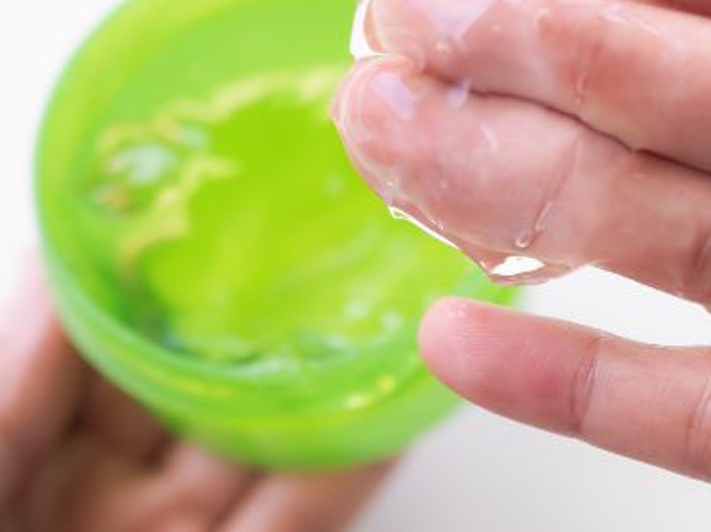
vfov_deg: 14.9
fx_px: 2032
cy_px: 292
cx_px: 584
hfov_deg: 19.6
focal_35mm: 99
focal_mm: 25
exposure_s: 1/500
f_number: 2.2
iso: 200
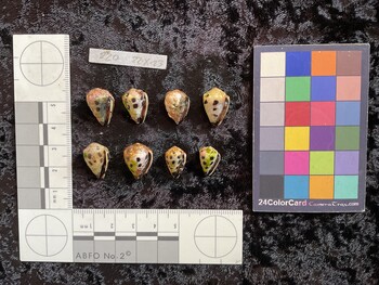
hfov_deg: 61.6
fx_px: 318
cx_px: 190
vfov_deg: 48.3
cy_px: 142
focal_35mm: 29
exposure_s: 1/50
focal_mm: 3
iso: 50
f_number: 1.8
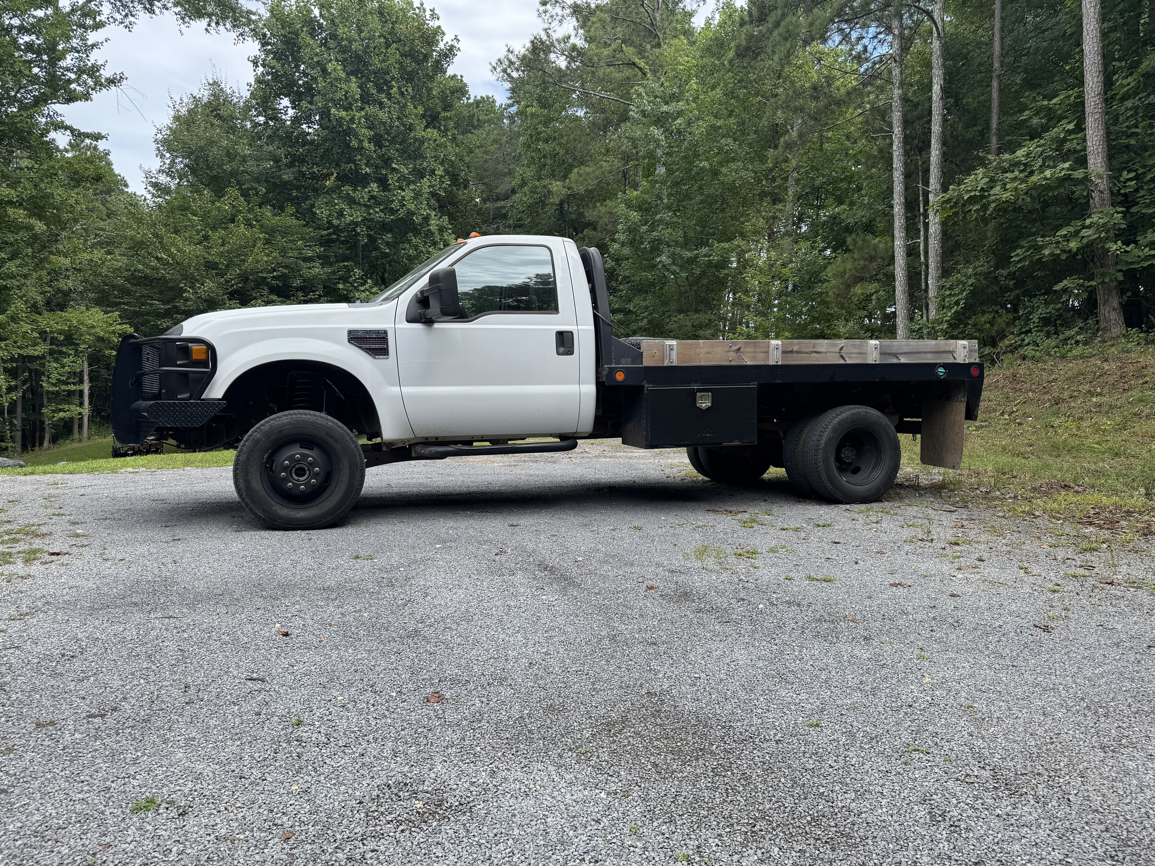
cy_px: 433
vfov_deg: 56.8
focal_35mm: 24
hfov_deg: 71.6
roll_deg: -1.0
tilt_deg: -4.9
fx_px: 801
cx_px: 578
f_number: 1.78
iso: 80
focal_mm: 6.76
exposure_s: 1/1488
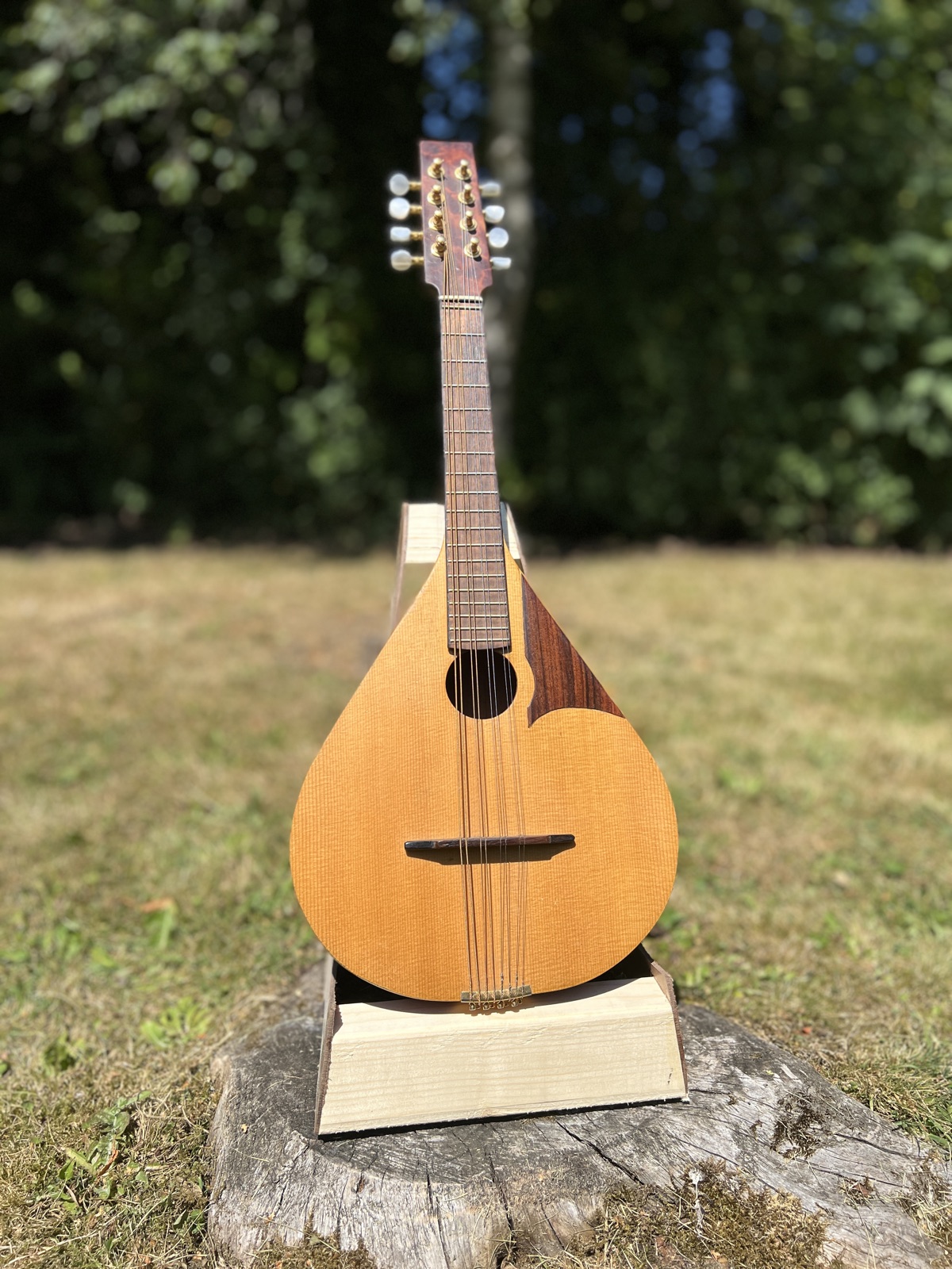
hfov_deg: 53.1
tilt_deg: -10.3
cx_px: 476
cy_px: 634
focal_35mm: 26
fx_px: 953
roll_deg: +2.0
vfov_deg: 67.3
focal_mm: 5.7
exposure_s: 1/6993
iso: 50
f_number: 1.5
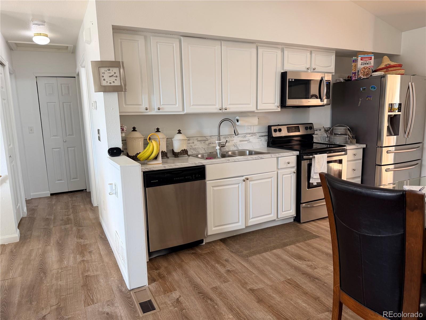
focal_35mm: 24
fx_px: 295
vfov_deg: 56.8
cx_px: 213
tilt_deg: -9.1
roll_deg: +2.6
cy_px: 160
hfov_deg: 71.6
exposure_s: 1/60
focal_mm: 6.76
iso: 125
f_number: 1.78
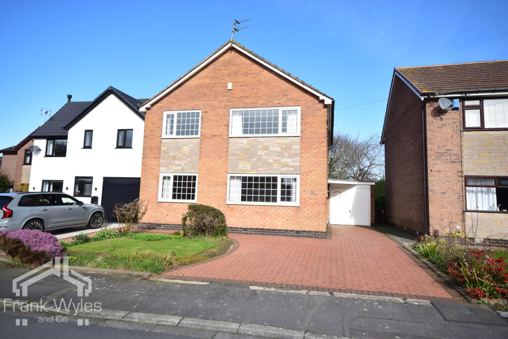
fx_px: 296
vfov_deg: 59.5
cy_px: 170
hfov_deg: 81.2
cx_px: 254
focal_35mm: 21
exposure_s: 1/400
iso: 400
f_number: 11
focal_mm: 14
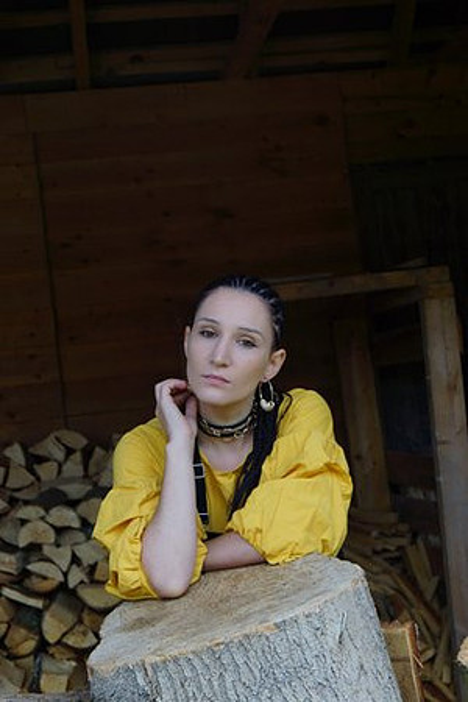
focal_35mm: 60
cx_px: 234
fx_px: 1170
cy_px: 351
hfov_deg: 22.6
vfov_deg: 33.4
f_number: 6.3
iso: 100
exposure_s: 1/80
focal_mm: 40
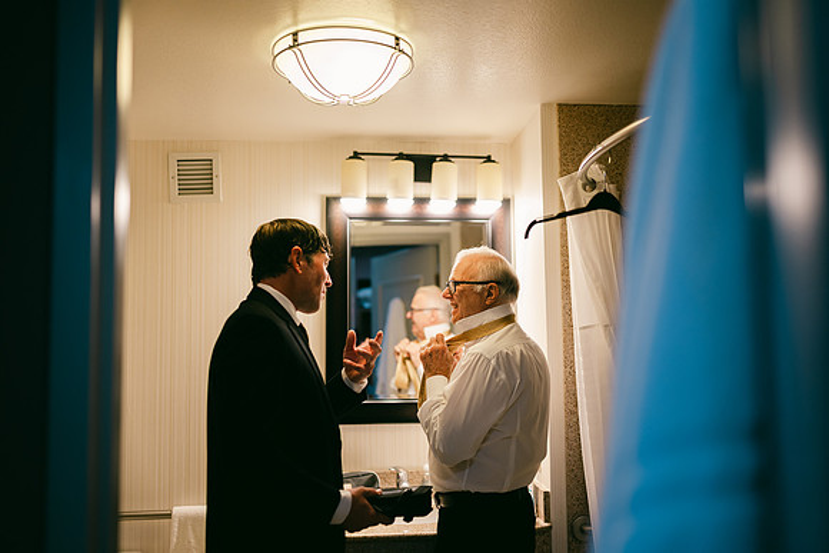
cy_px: 276
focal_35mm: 36
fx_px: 826
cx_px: 414
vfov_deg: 37.0
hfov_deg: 53.3
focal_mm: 35
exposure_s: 1/640
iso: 400
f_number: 1.2
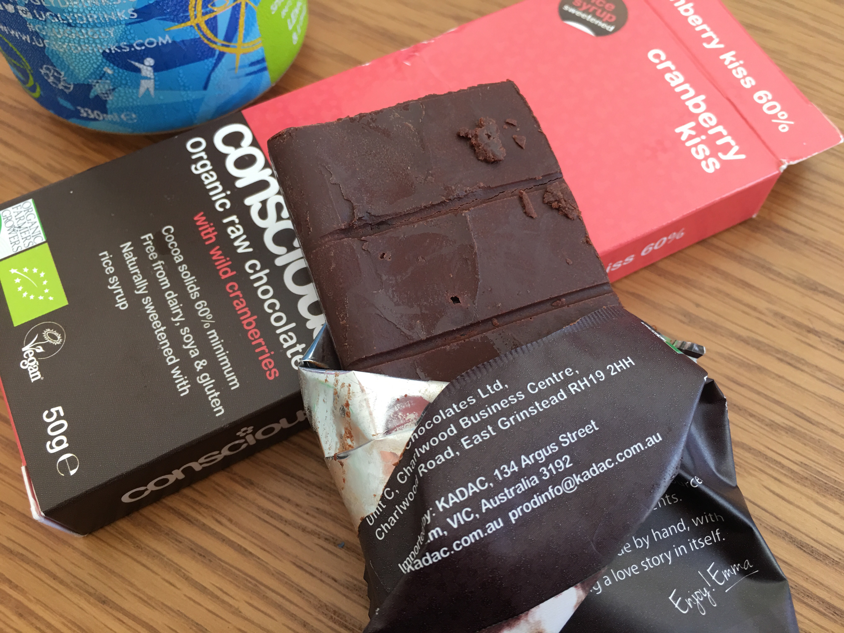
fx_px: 707
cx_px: 422
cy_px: 316
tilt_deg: -61.1
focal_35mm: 29
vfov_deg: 48.2
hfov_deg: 61.7
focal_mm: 4.15
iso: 40
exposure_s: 1/33
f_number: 2.2
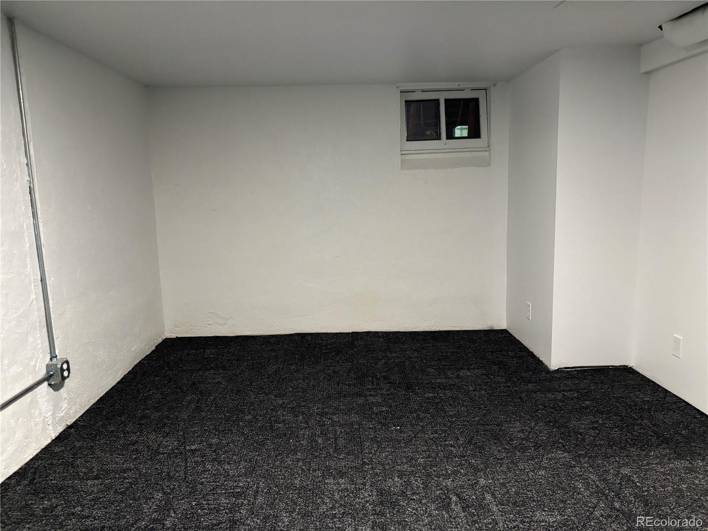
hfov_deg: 67.3
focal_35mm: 26
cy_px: 266
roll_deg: +2.4
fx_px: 532
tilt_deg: -8.7
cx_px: 354
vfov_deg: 53.1
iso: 400
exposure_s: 1/40
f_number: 1.6
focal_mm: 5.96
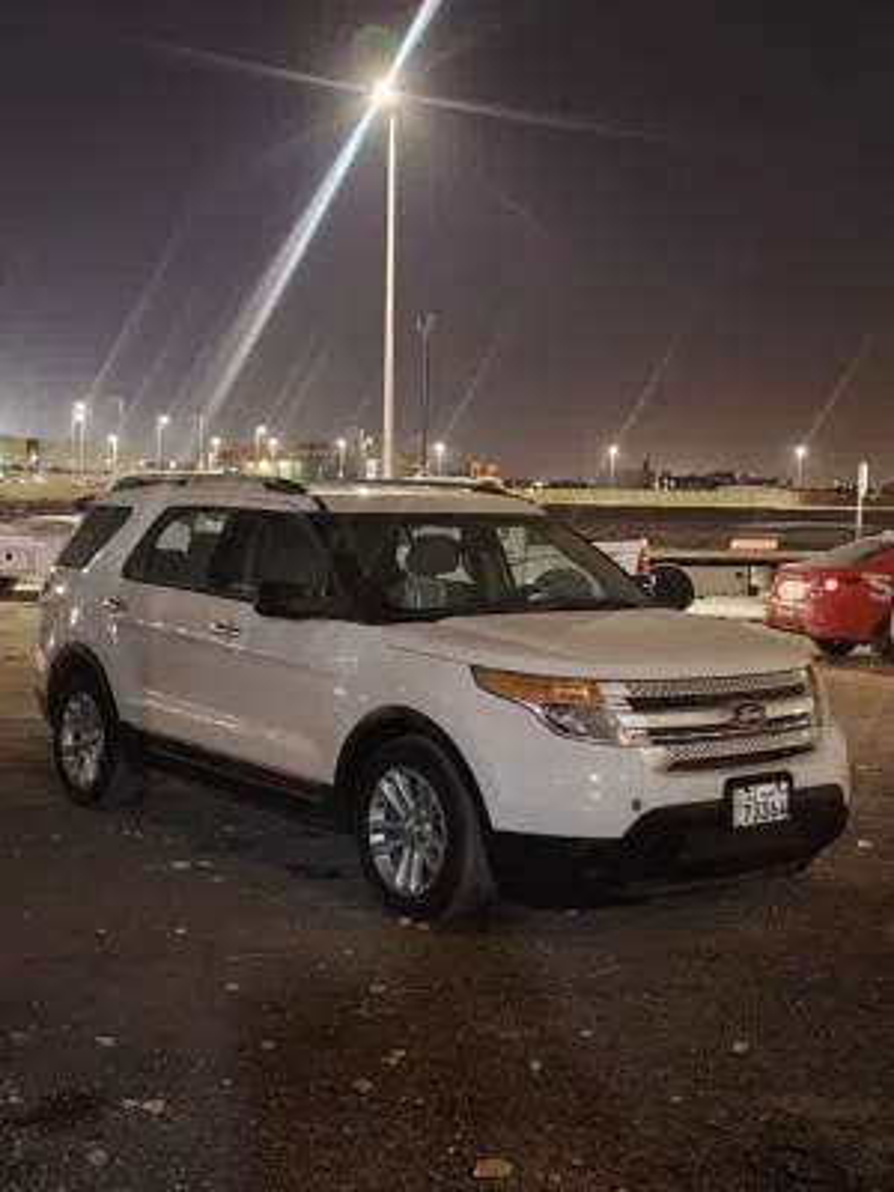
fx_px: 1653
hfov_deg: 30.3
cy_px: 596
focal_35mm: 48
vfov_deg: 39.7
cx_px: 447
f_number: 1.75
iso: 8448
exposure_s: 1/10
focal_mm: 5.25
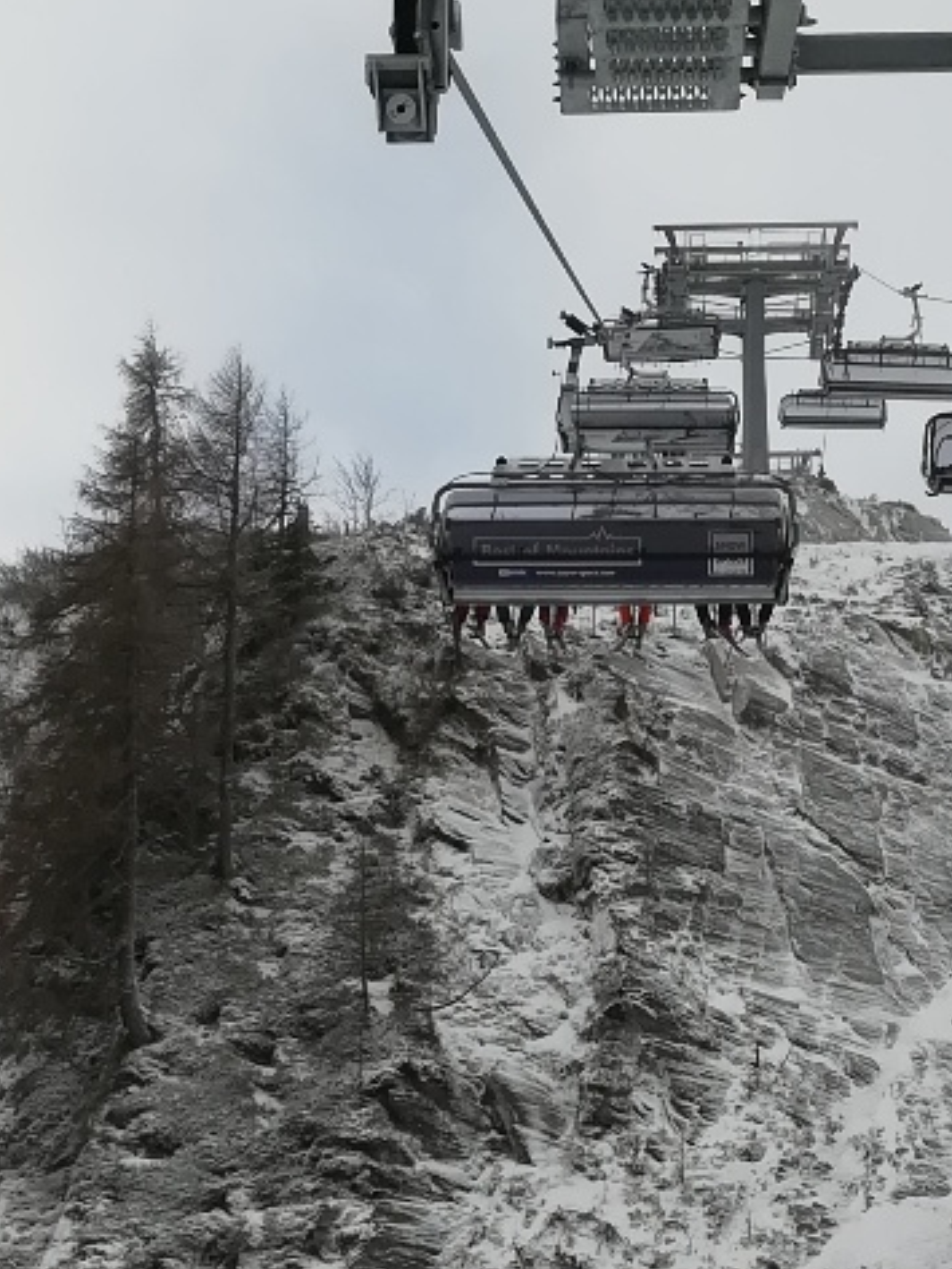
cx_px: 654
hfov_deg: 16.9
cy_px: 1202
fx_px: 3189
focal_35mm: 87
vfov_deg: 21.8
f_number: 2.2
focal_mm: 3.83
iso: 50
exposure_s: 1/483
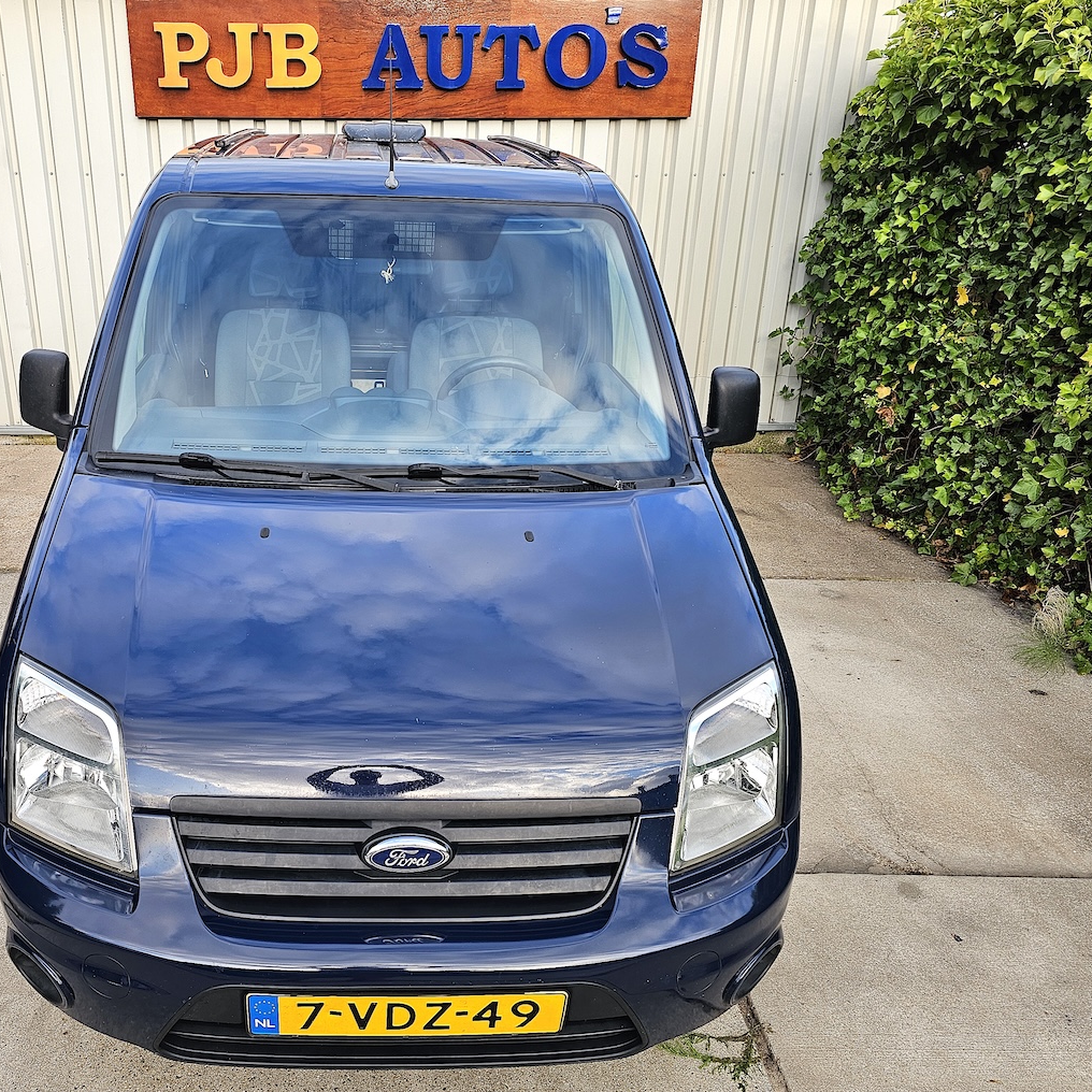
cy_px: 547
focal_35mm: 28
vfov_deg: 57.3
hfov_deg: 56.5
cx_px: 397
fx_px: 999
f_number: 1.7
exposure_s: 1/180
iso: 32
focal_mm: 6.3
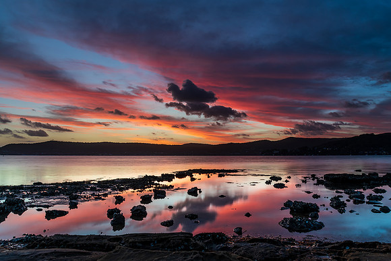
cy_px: 130
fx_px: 273
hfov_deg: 71.3
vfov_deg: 51.1
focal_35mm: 25
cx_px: 196
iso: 64
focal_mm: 24
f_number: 9
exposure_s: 2.5
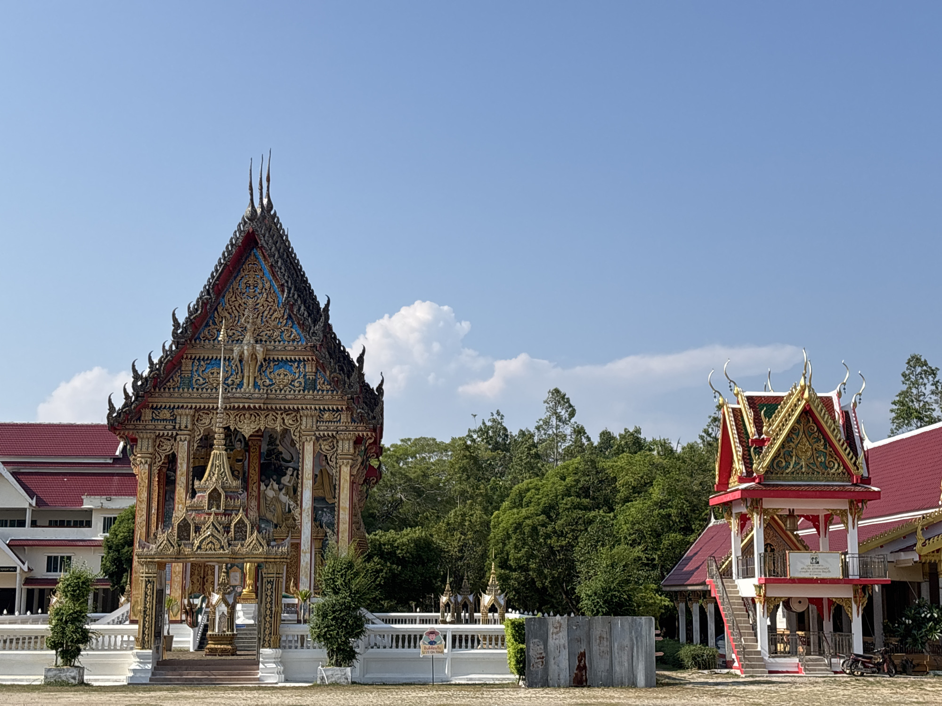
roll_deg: -0.3
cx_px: 471
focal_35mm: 52
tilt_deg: +10.3
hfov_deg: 36.8
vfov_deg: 28.0
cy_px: 353
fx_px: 1415
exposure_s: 1/3205
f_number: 1.6
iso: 32
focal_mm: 5.96
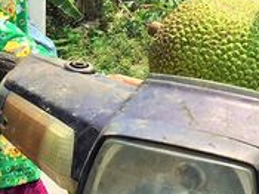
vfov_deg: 13.9
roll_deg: -3.0
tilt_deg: -10.9
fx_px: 793
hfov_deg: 17.4
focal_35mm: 106
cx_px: 339
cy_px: 33
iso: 32
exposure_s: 1/1236
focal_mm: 4.15
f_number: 2.2
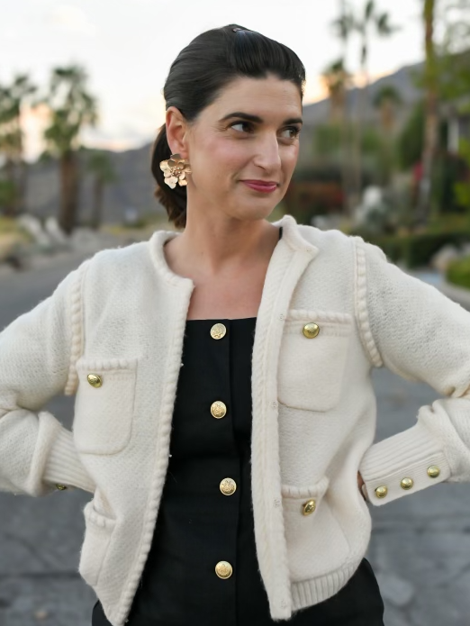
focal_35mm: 56
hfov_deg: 26.1
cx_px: 238
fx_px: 1013
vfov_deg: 34.3
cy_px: 314
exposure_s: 1/3200
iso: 3200
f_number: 3.5
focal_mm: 50
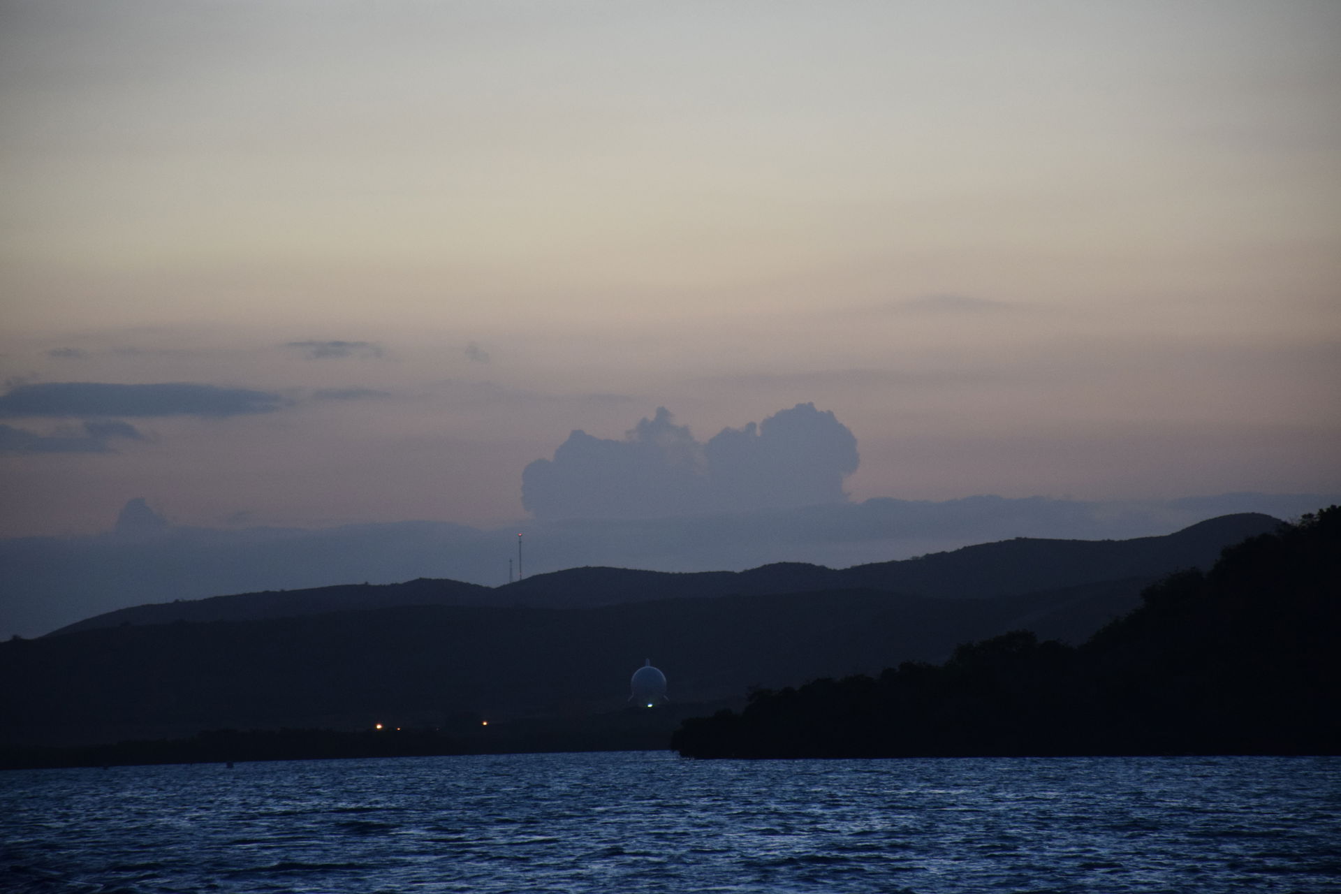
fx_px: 7822
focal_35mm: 210
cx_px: 670
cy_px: 447
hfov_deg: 9.8
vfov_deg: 6.5
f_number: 5.6
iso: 1250
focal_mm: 140
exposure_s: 1/125
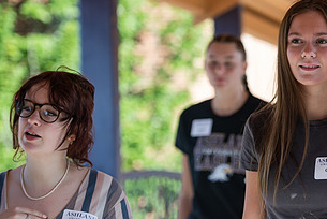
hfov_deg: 10.8
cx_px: 287
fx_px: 1727
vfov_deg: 7.2
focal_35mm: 190
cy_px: 95
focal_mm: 100
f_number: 3.2
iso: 100
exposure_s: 1/250
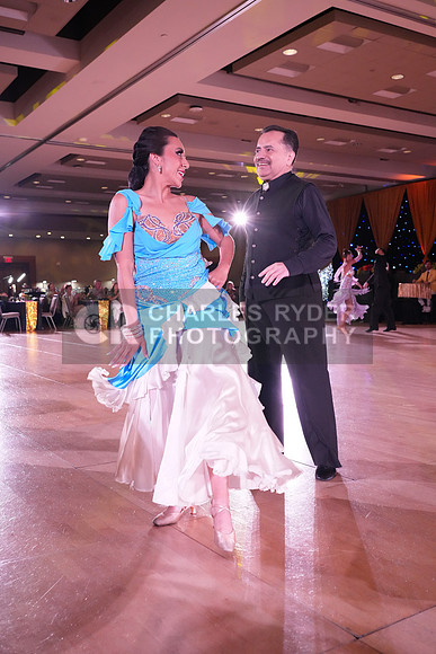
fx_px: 617
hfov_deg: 38.9
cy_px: 327
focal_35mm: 34
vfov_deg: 55.8
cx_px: 218
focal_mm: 34
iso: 6400
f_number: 5
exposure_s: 1/400
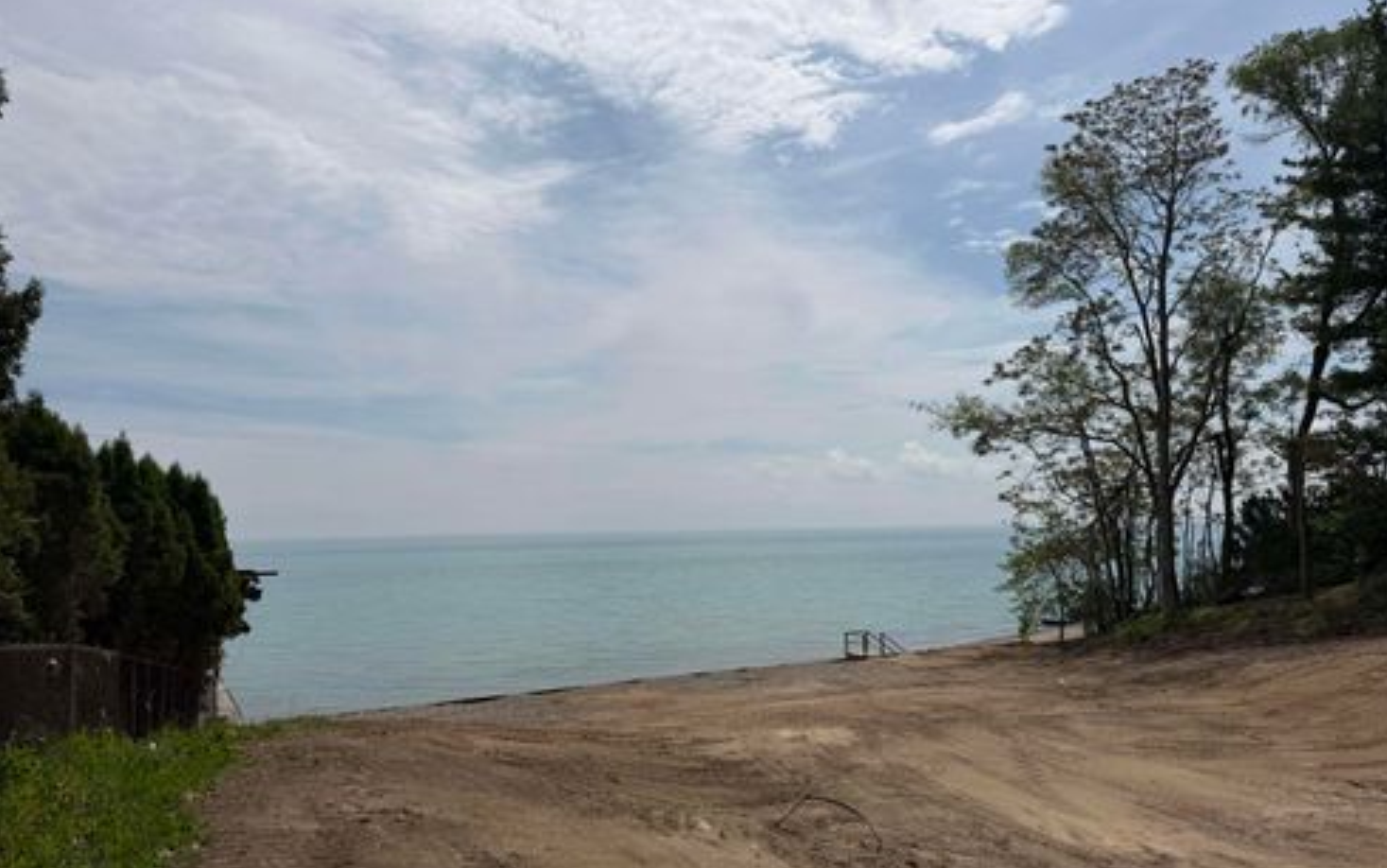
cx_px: 706
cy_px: 472
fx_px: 983
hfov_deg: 70.4
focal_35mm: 26
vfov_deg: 47.6
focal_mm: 6.76
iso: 100
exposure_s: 1/22727
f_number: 1.78
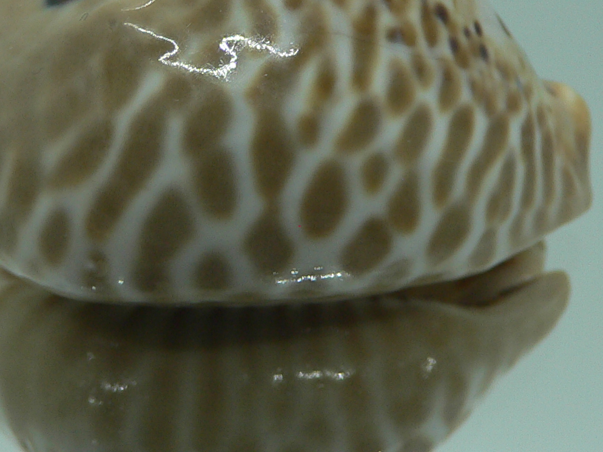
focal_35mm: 71
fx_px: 1236
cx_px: 231
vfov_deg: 20.6
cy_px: 136
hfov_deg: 27.3
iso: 80
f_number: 2.8
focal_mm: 4.6
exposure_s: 1/60
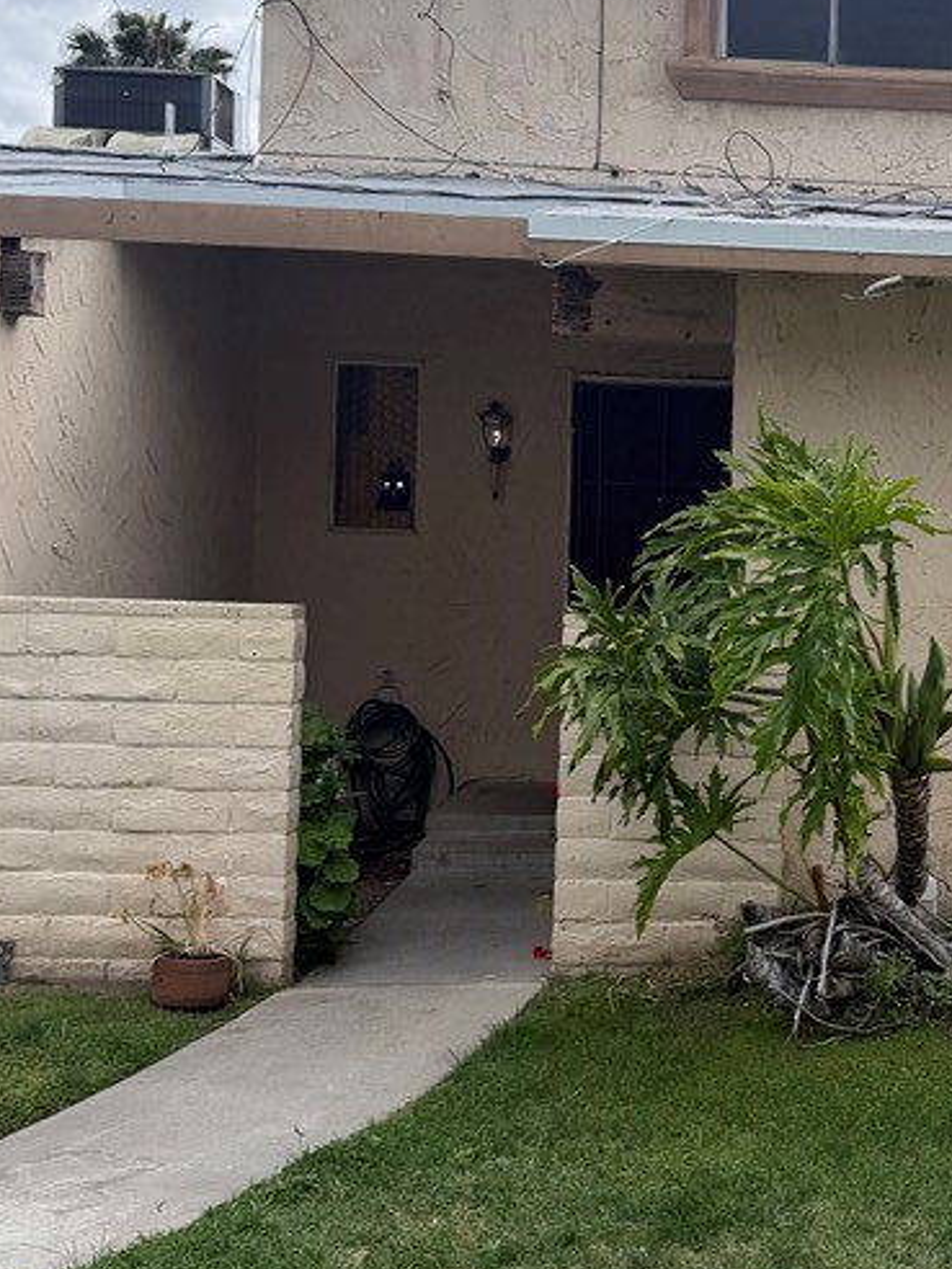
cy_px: 557
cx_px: 924
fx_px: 1833
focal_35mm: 50
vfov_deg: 38.1
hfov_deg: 27.6
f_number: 1.78
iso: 80
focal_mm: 6.76
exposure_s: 1/1727
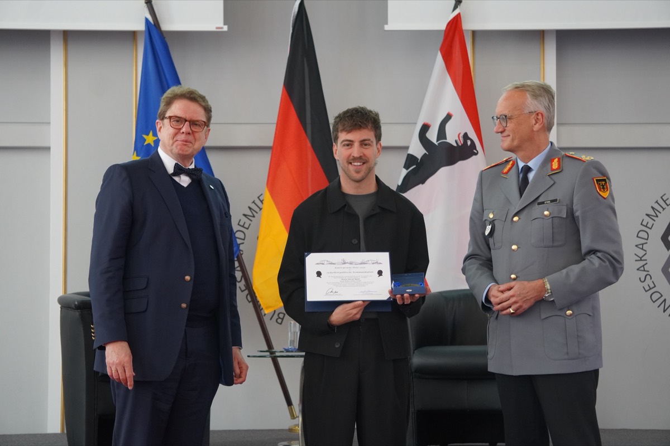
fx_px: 1535
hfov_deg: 24.6
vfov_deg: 16.6
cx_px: 335
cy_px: 223
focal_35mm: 82
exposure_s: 1/160
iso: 1600
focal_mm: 55
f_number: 4.5
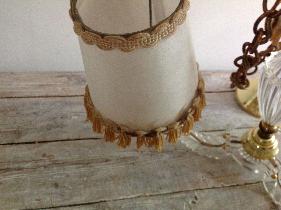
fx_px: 284
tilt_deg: -36.9
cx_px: 140
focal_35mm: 35
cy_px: 105
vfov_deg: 40.6
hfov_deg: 52.7
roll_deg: -8.4
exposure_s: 1/15
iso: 400
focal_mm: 4.28
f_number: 2.4
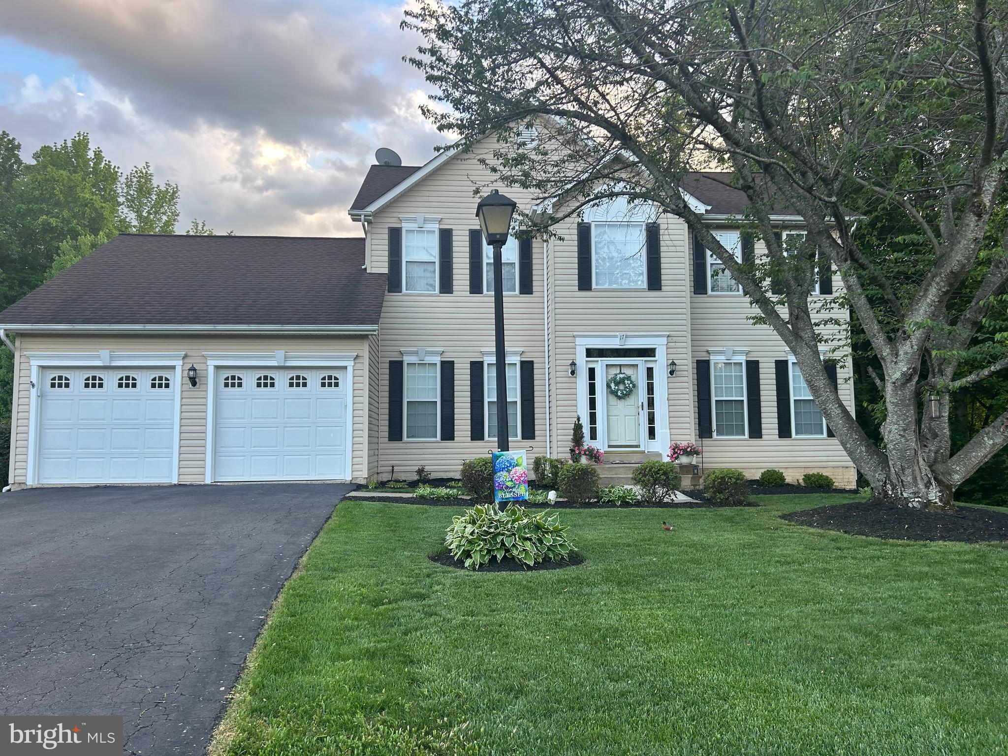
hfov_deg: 67.3
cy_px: 378
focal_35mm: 26
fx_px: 757
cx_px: 504
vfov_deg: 53.1
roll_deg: +0.7
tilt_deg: +5.4
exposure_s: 1/150
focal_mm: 5.7
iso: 32
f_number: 1.5
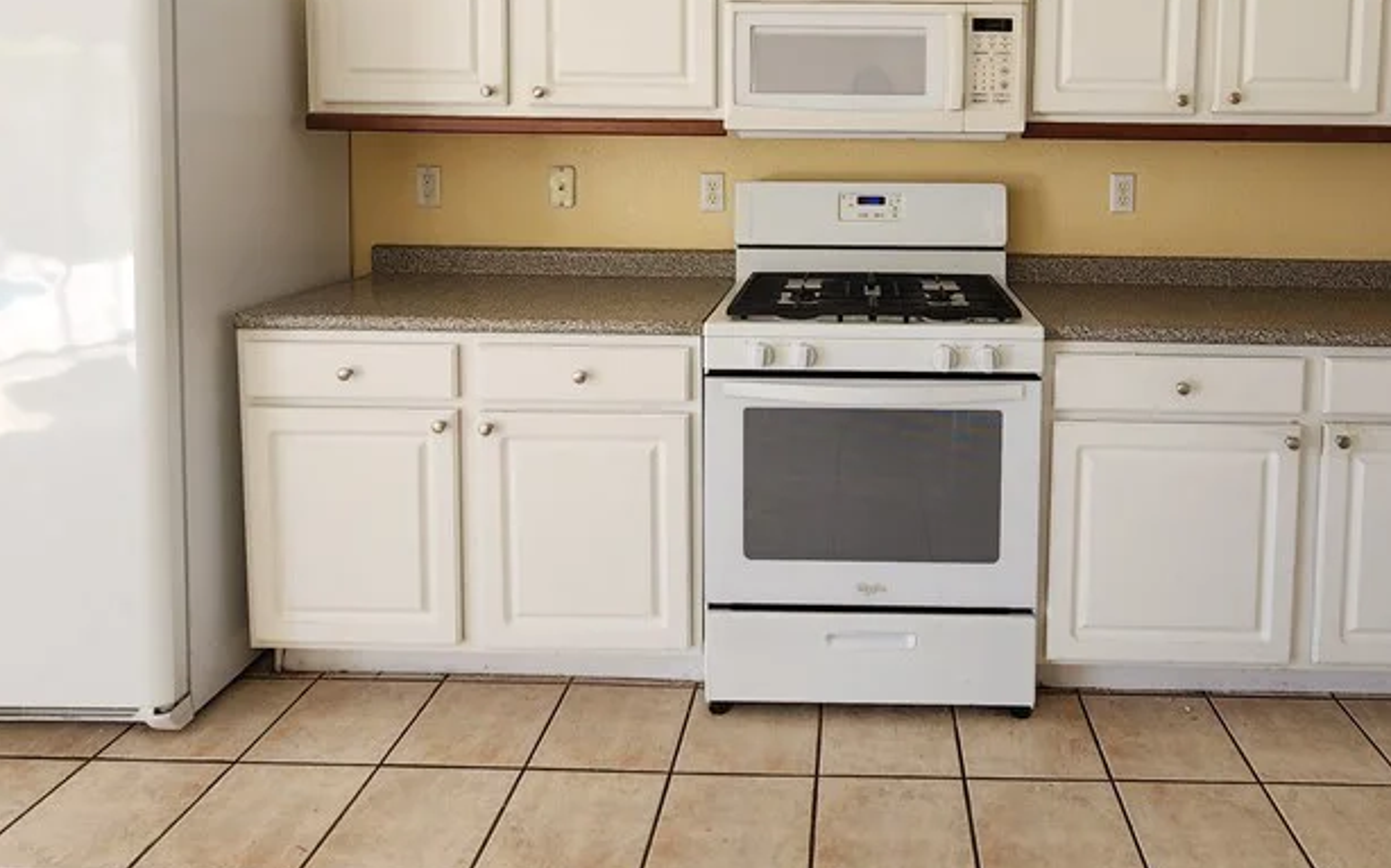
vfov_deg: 50.2
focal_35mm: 23
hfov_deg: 76.2
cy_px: 193
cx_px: 843
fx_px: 871
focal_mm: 2.2
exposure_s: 1/120
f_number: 2.2
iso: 80
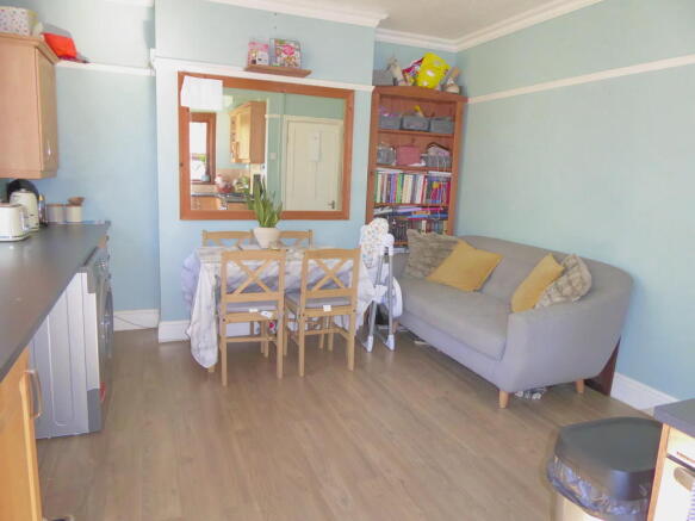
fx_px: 502
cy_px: 260
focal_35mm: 25
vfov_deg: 54.9
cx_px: 348
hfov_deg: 69.4
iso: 800
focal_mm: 4.3
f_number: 3.3
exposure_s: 1/60
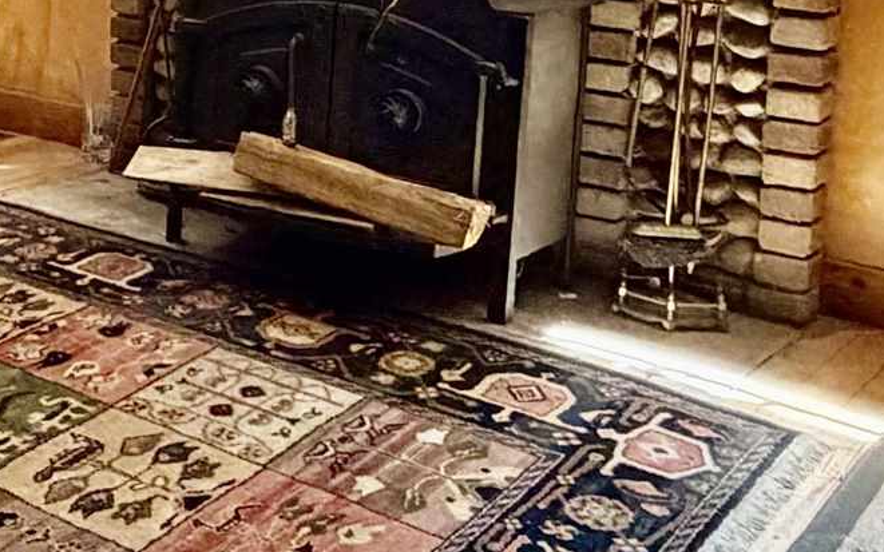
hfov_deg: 26.5
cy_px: -90
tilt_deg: -6.9
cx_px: -178
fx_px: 1662
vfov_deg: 18.0
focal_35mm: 69
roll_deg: -0.8
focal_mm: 2.22
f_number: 2.2
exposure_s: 1/60
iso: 400
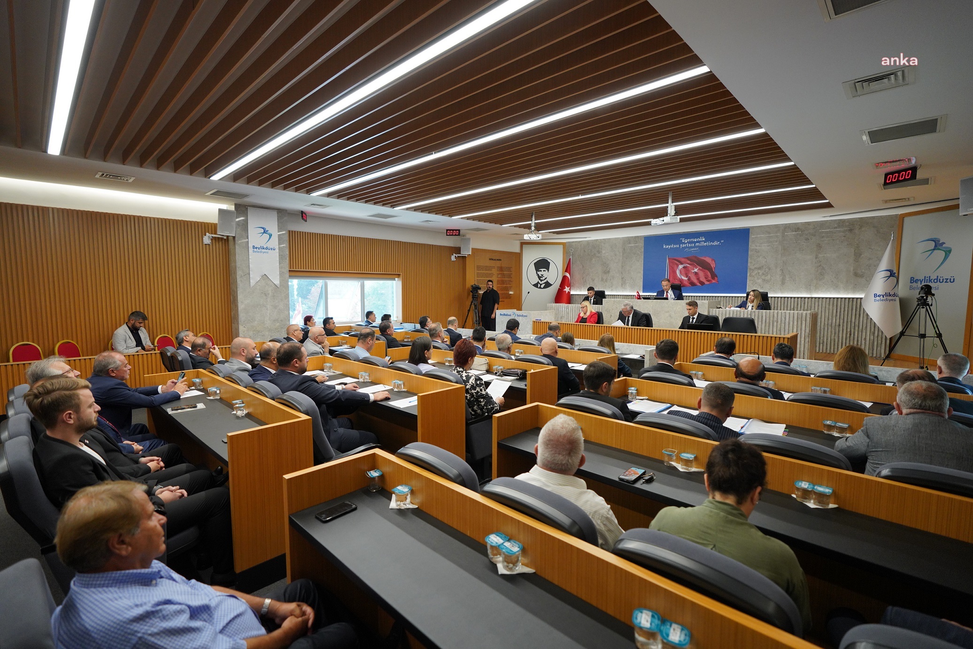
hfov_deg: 96.7
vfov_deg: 73.7
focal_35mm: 16
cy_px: 324
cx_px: 486
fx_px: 432
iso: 1600
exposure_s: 1/250
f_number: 2.8
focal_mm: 16
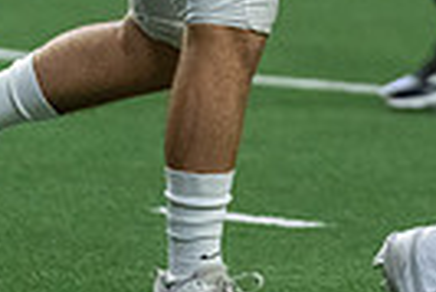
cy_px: -345
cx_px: 352
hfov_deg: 2.1
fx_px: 12112
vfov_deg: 1.4
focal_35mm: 999
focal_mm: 200
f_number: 2.8
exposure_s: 1/1250
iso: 4000
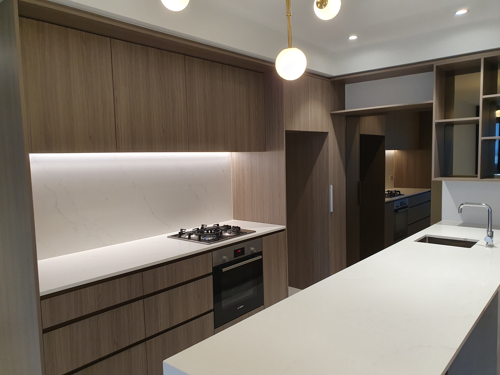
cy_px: 188
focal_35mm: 26
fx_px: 376
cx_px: 250
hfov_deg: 67.3
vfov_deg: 53.1
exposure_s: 1/100
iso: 250
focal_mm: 4.32
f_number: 2.4
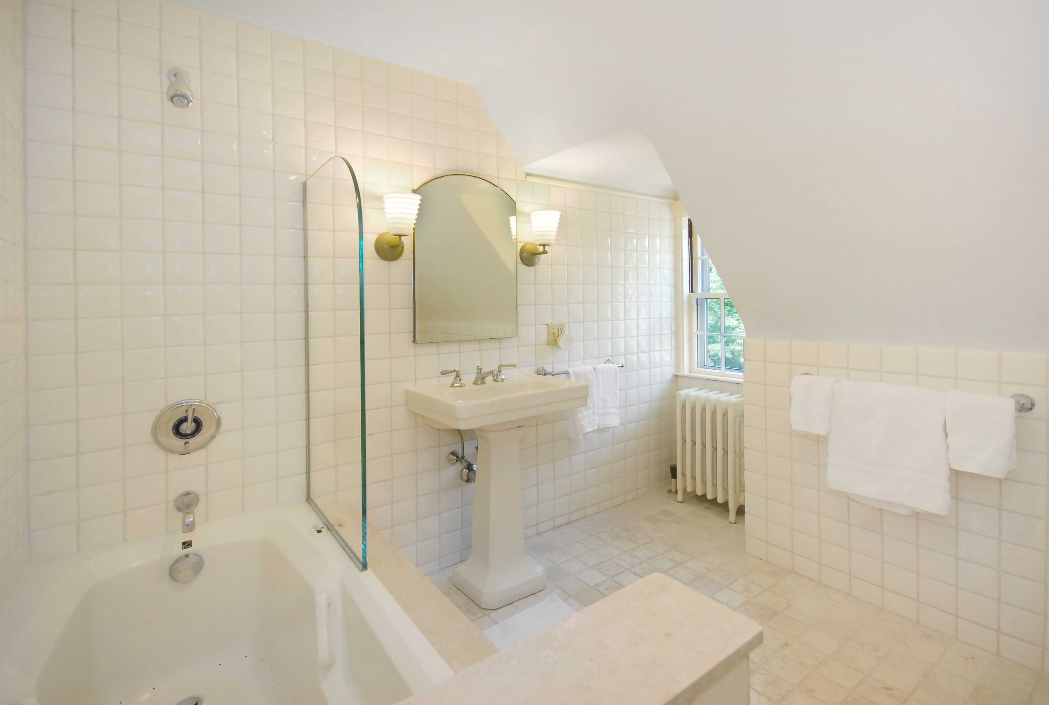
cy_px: 352
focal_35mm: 15
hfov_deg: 100.3
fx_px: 438
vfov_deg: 77.6
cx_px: 524
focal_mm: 10
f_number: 5.6
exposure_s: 1/60
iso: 500
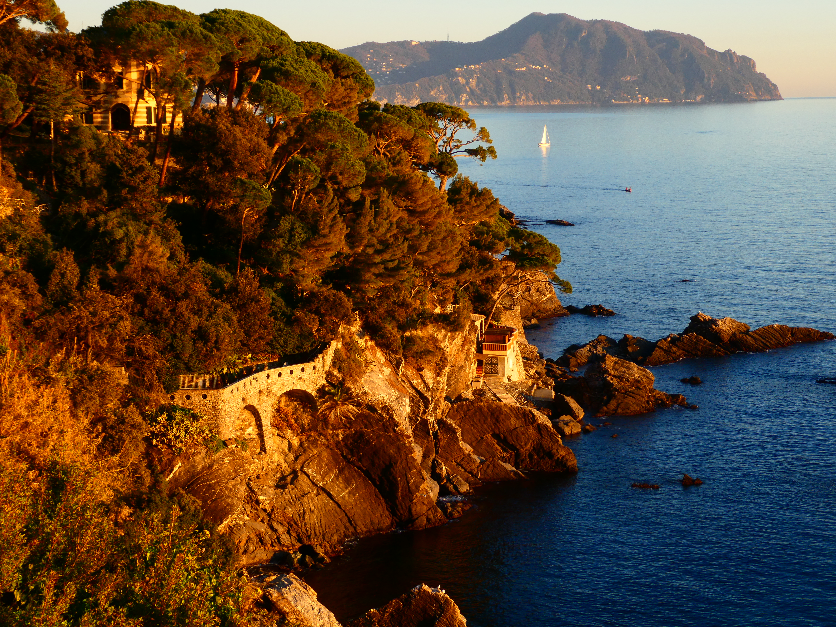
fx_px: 1473
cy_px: 314
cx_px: 418
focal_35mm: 61
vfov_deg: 24.0
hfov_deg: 31.7
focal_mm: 10.9
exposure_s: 1/125
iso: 80
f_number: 4.3
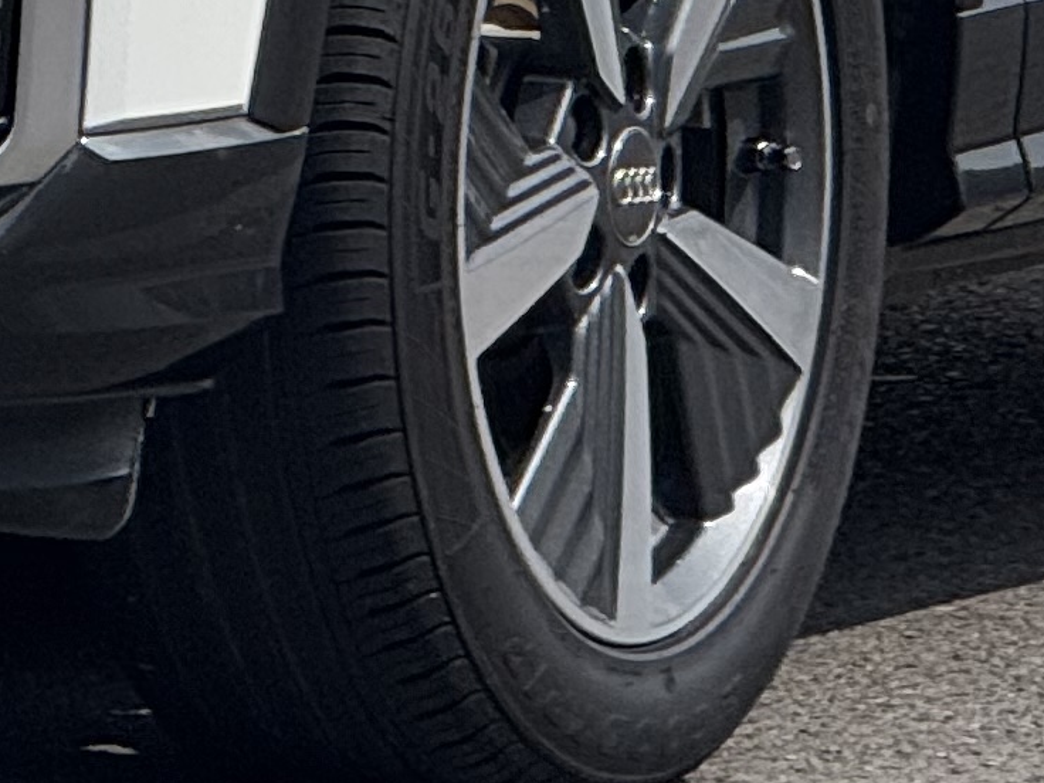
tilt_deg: -1.9
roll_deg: -0.4
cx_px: -160
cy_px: -877
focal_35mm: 657
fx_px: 19815
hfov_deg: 3.0
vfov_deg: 2.3
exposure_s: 1/2933
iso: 50
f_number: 2.8
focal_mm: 15.66
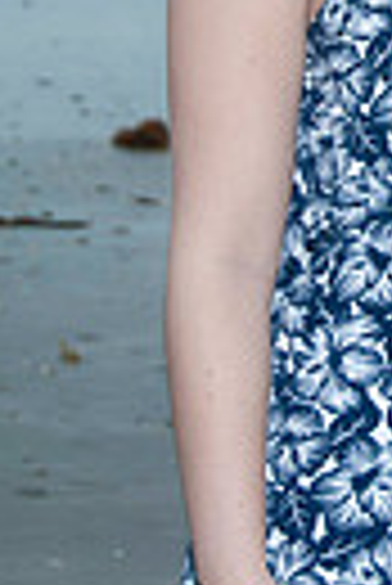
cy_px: -36
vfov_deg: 7.9
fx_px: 4219
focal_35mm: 259
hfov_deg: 5.3
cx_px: 660
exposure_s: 1/125
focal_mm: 50
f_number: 5.6
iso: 100
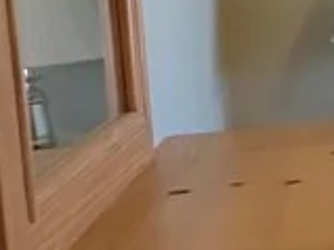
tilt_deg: -3.8
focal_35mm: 90
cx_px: 884
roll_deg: -0.1
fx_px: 868
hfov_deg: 13.2
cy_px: 19
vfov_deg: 16.2
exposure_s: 1/60
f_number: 2.2
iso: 250
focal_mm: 2.22
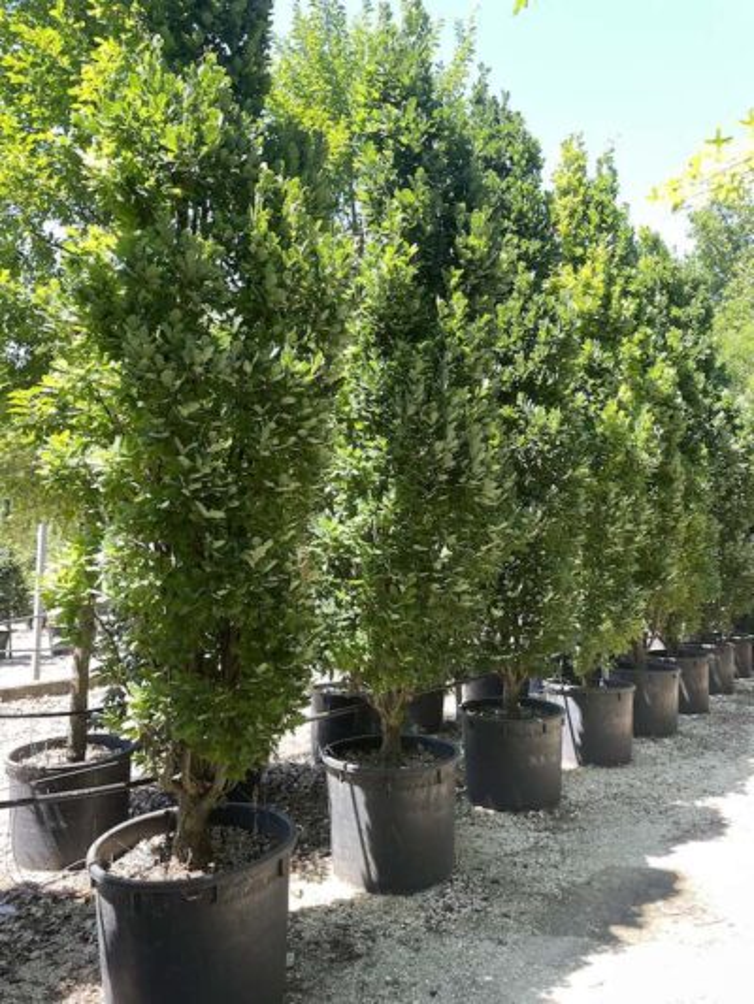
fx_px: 755
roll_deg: -1.0
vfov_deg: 67.3
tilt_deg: +5.7
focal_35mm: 26
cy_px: 502
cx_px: 377
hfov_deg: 53.1
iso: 50
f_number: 1.6
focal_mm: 4.2
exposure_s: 1/475
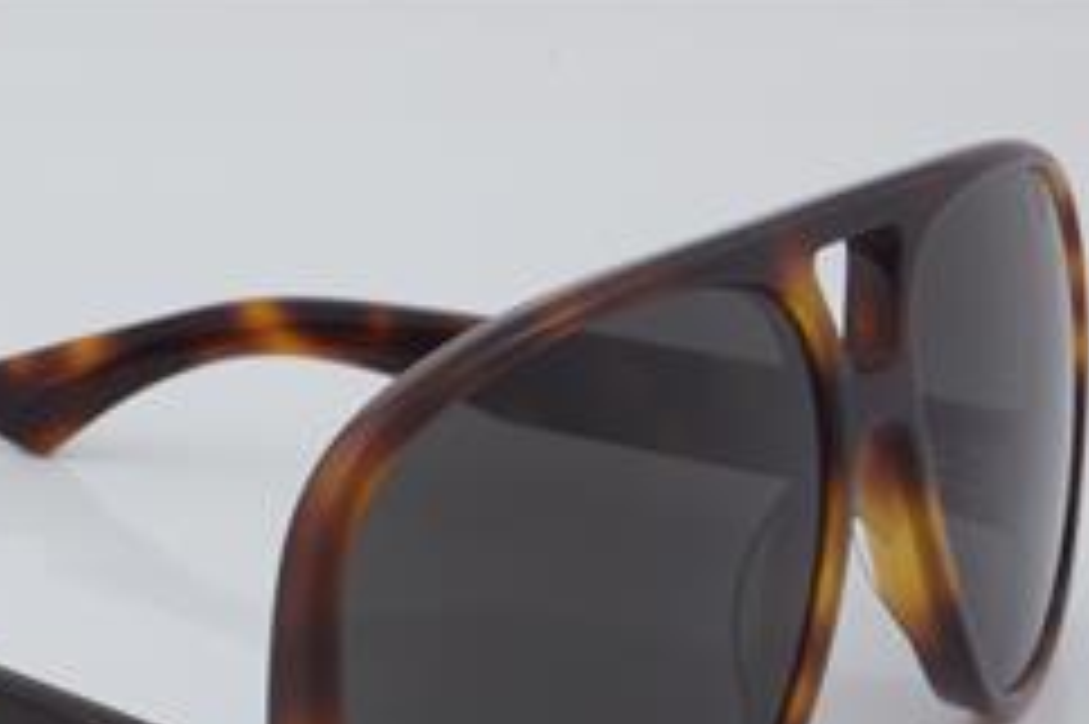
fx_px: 3748
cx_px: 261
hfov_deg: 16.4
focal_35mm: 124
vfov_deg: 11.0
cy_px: 576
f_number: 32
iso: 100
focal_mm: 50
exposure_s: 1/4
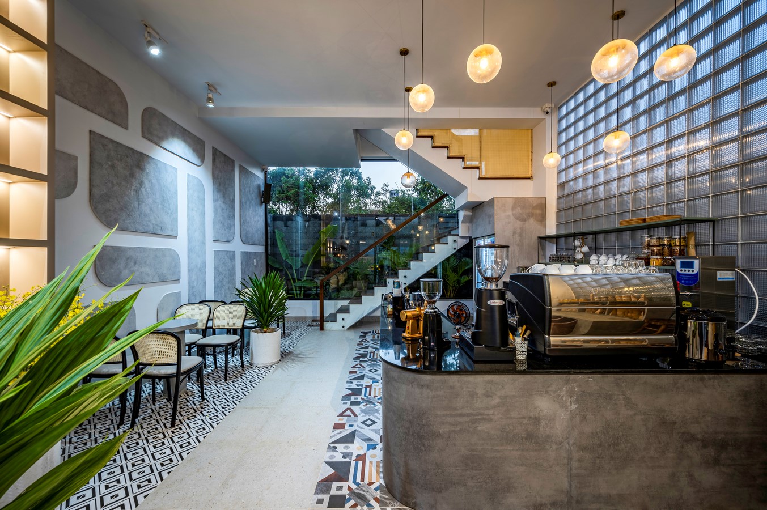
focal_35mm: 14
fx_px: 298
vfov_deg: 81.1
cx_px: 384
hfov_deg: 104.3
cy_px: 255
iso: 100
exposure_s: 1/5
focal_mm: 14
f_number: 10
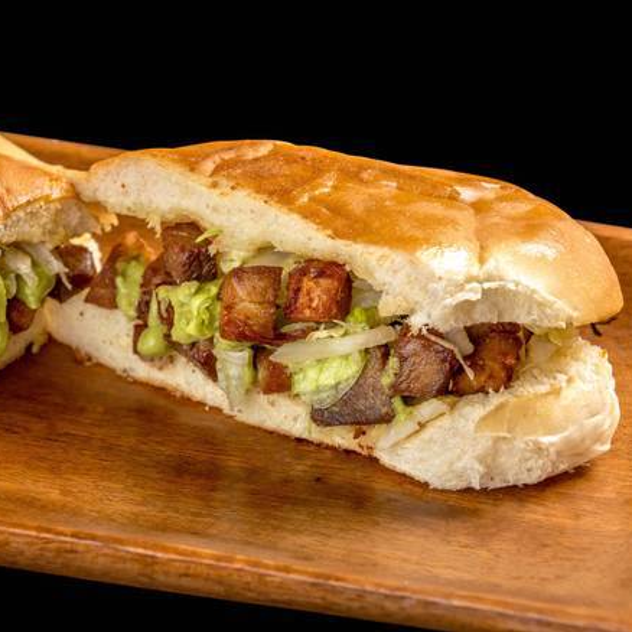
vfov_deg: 9.1
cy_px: 316
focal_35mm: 192
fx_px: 3966
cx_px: 158
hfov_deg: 9.1
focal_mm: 150
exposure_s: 1/160
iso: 100
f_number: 8
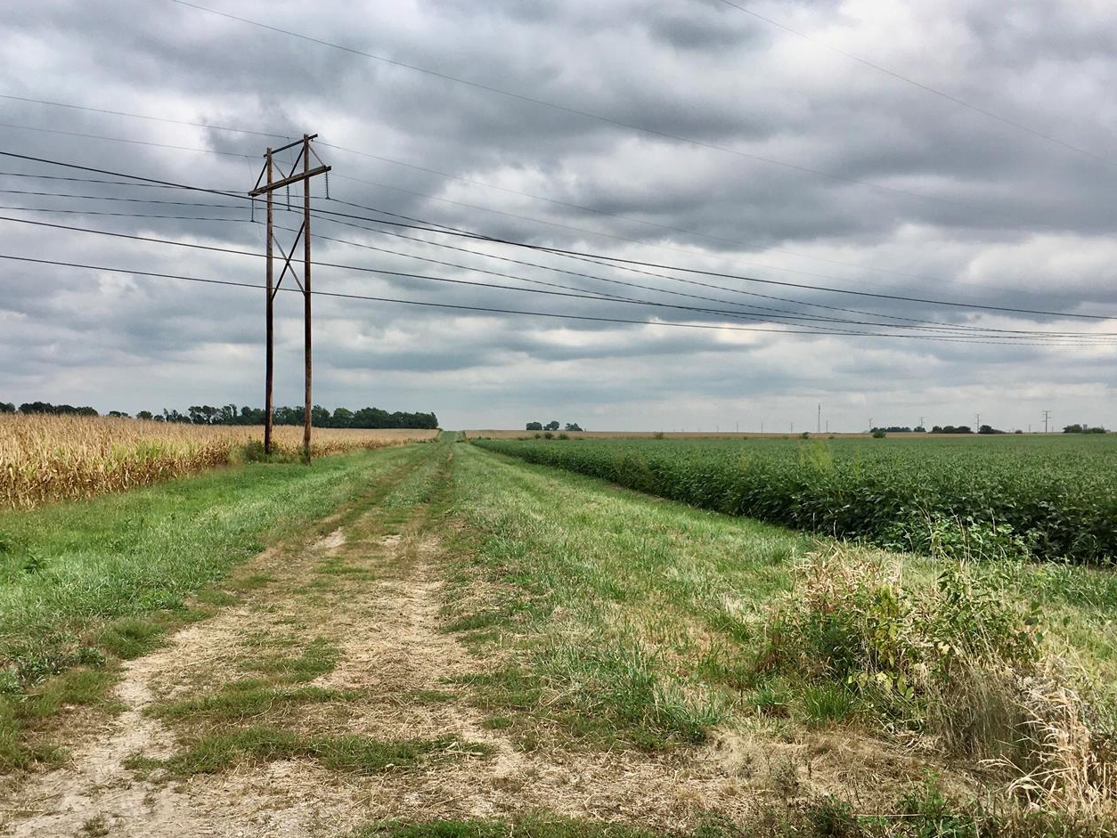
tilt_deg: -2.8
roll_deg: -0.1
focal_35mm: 37
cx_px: 490
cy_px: 494
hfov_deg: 50.0
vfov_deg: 38.6
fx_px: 1194
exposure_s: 1/1425
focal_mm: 4.15
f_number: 2.2
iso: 25
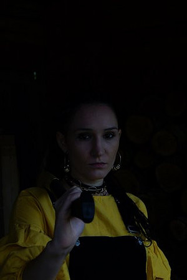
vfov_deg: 27.0
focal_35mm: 75
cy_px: 140
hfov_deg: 18.2
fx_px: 584
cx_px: 94
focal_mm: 50
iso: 100
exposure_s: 1/125
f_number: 5.6
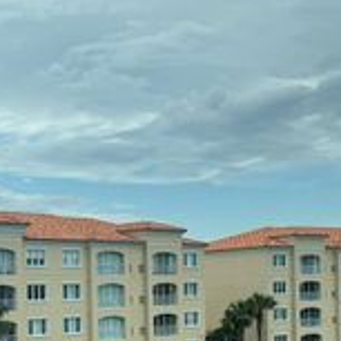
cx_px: 120
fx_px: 836
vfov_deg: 22.6
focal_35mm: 75
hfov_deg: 23.0
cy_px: 293
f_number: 1.6
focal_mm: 5.96
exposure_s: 1/2710
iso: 50
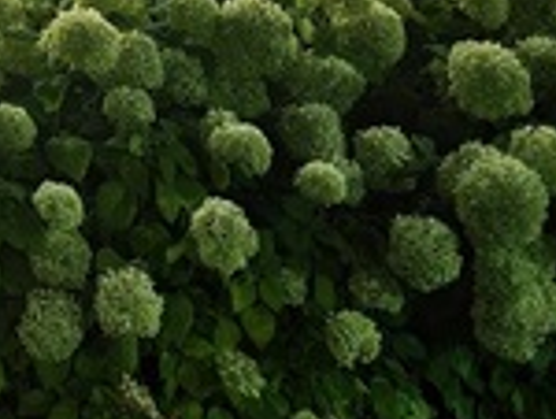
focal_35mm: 104
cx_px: -356
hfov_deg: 16.6
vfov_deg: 13.1
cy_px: -297
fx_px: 1673
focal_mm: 5.4
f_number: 1.8
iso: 200
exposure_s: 1/10
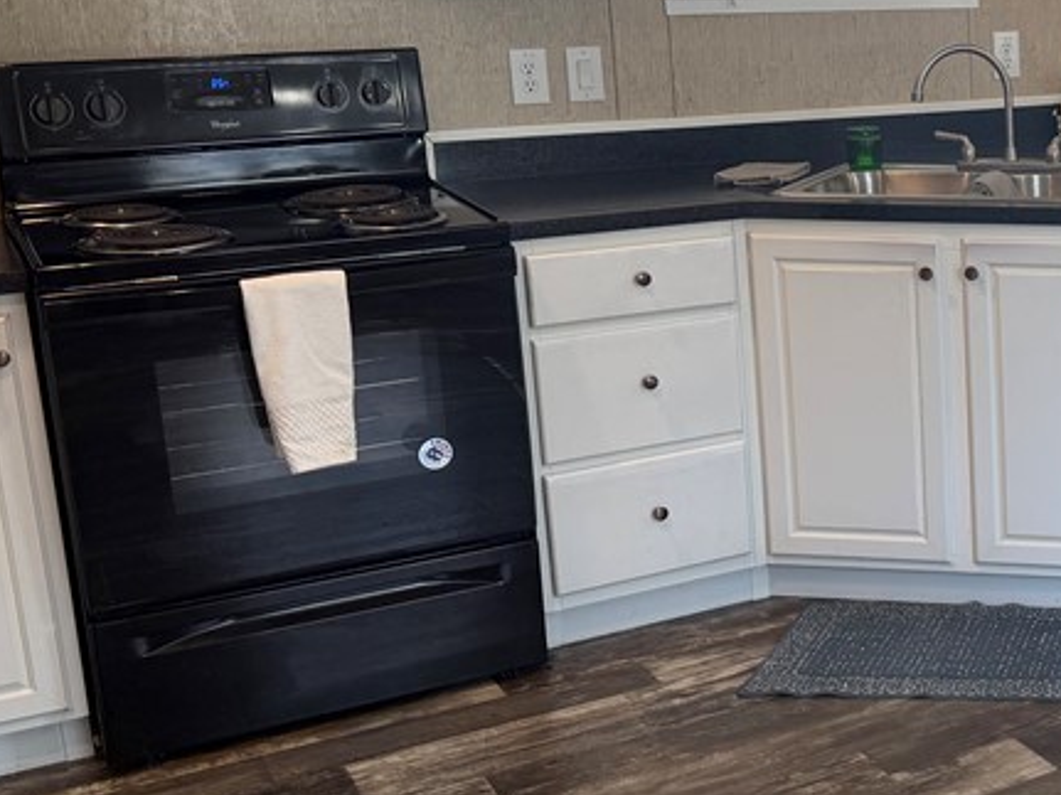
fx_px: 1747
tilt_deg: -13.7
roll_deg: -0.4
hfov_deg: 29.9
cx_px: 1206
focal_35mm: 57
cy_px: 337
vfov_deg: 25.6
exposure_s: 1/189
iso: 100
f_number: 1.78
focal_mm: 6.76
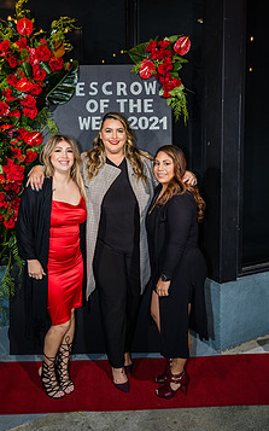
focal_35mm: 36
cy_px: 180
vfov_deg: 53.8
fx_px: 422
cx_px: 106
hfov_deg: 35.2
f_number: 3.2
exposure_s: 1/250
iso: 800
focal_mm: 28
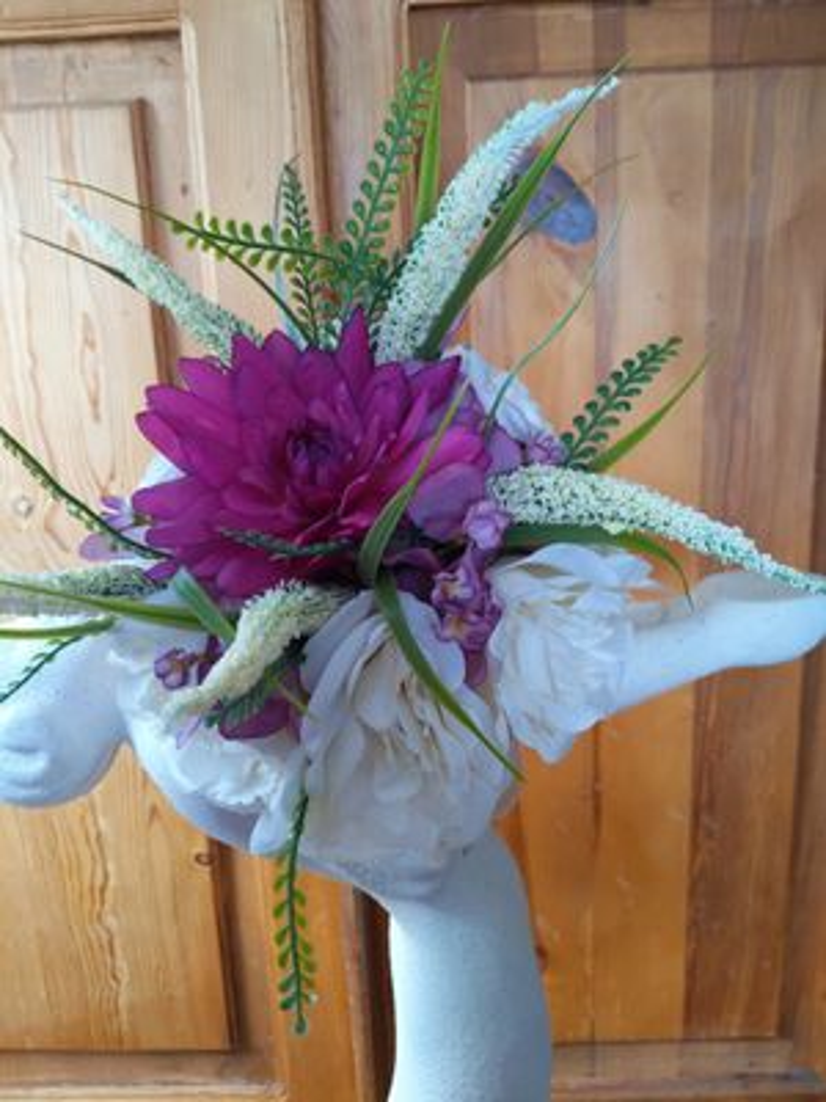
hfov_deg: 53.1
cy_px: 551
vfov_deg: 67.3
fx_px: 827
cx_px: 413
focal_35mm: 26
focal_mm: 4.44
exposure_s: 1/60
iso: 185
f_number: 1.8
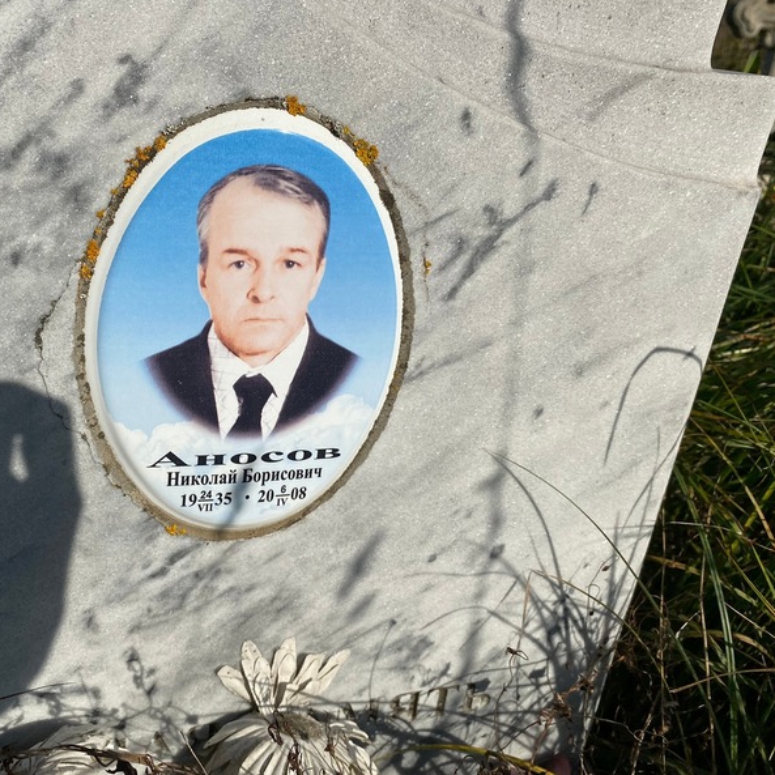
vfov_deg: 52.5
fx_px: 785
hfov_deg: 51.8
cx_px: 280
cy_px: 384
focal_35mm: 31
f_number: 1.8
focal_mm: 4.25
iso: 32
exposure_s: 1/7692
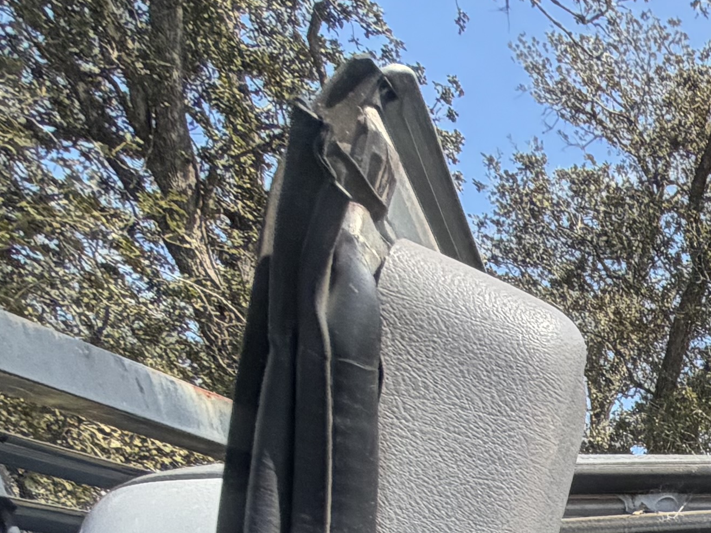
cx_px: 1330
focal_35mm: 61
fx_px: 1253
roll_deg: +6.2
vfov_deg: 16.3
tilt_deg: -20.5
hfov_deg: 20.4
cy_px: 1151
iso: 50
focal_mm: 2.22
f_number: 2.2
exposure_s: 1/502
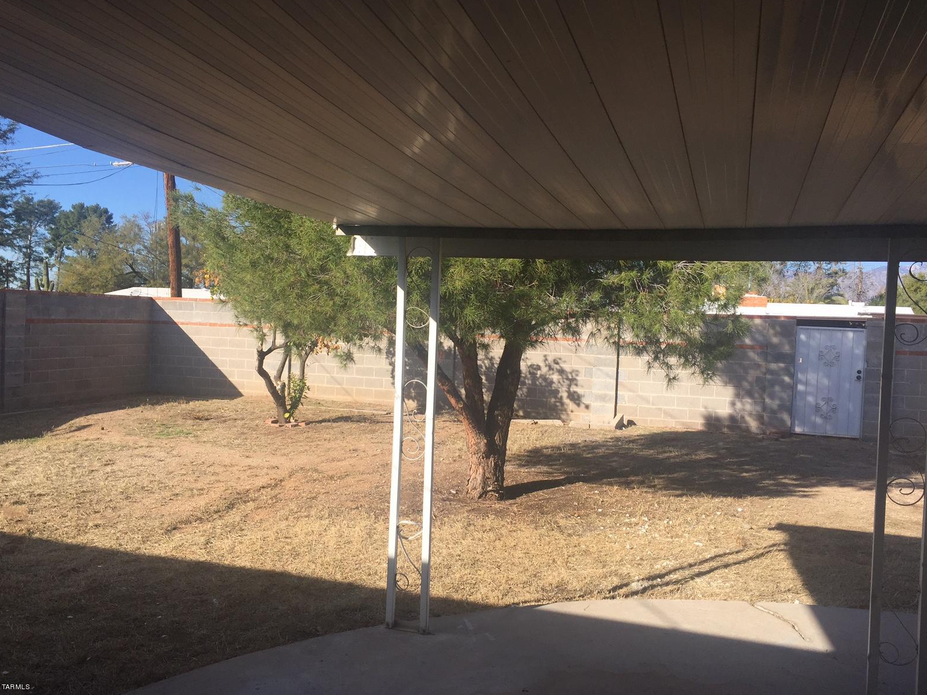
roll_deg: -3.9
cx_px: 455
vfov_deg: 46.8
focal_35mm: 30
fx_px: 803
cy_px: 351
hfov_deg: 60.0
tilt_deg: -2.0
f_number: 2.2
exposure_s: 1/1464
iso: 32
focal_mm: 4.15
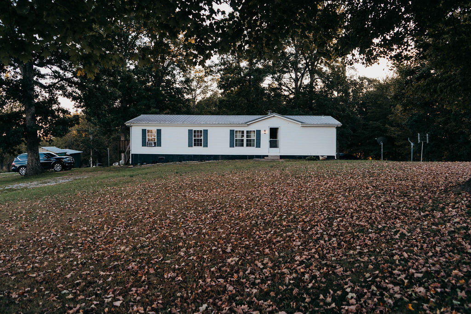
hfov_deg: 65.5
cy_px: 157
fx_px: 366
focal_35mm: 28
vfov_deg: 46.4
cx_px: 236
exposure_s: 1/160
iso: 640
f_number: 4
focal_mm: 28
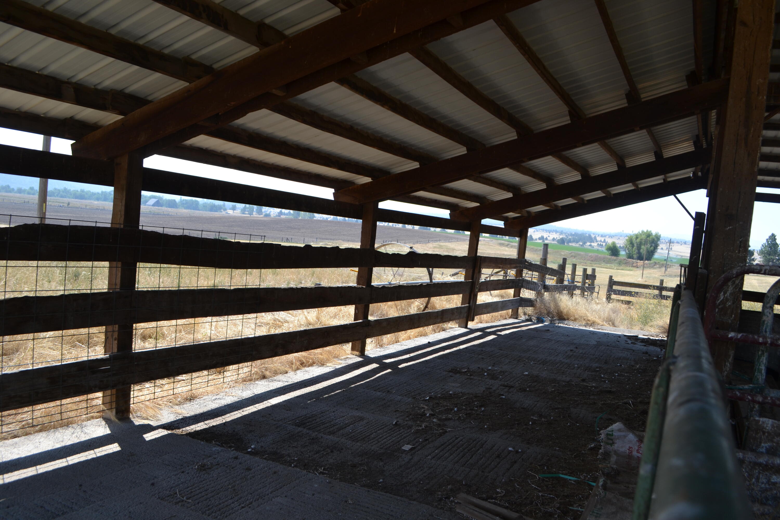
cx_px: 390
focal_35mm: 27
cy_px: 260
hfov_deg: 67.4
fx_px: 585
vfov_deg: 47.9
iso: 100
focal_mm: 18
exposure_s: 1/200
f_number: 7.1
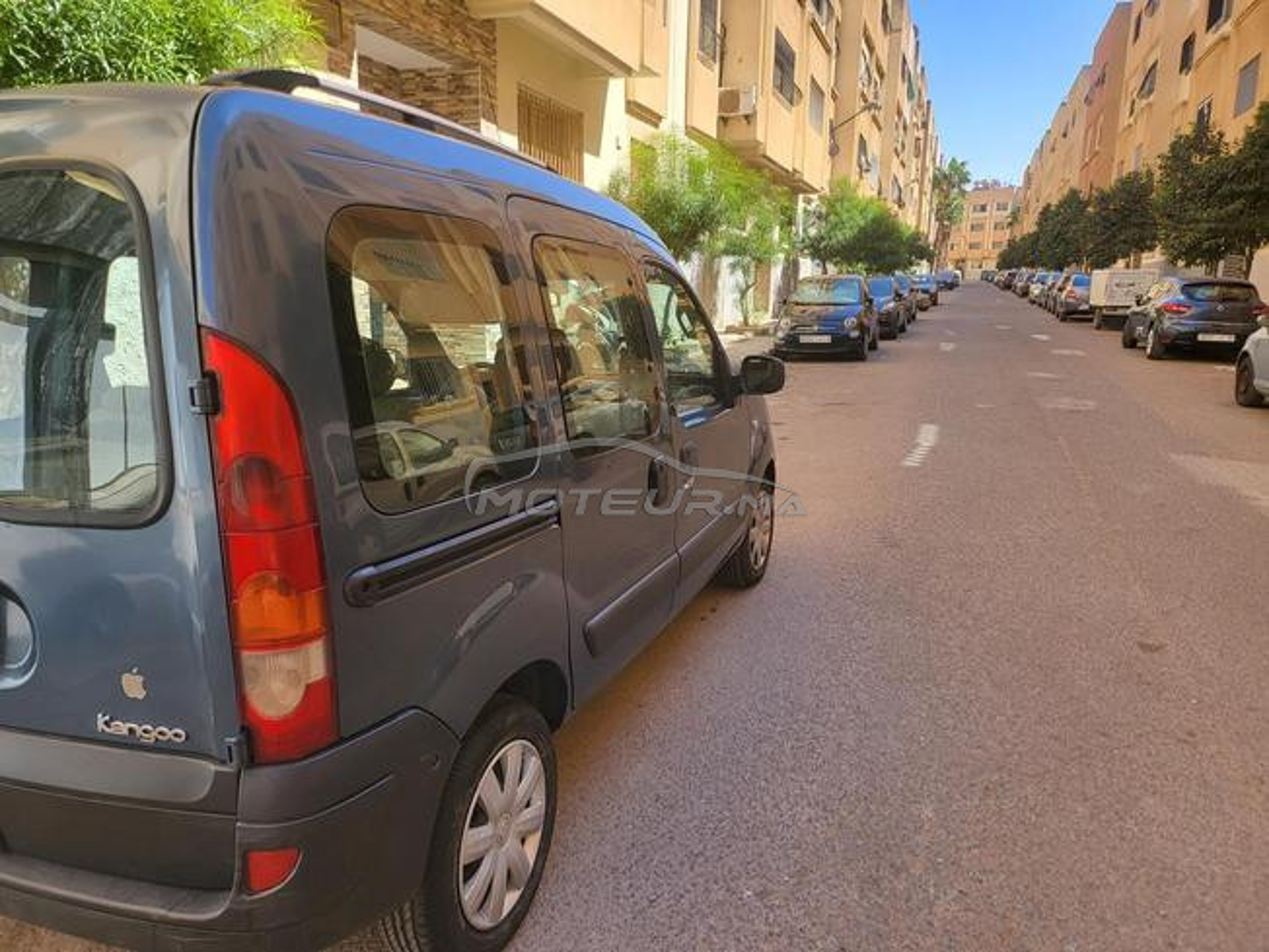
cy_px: 476
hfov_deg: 71.6
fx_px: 880
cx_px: 634
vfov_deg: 56.8
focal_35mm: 24
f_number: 1.8
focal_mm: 5
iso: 40
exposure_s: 1/638
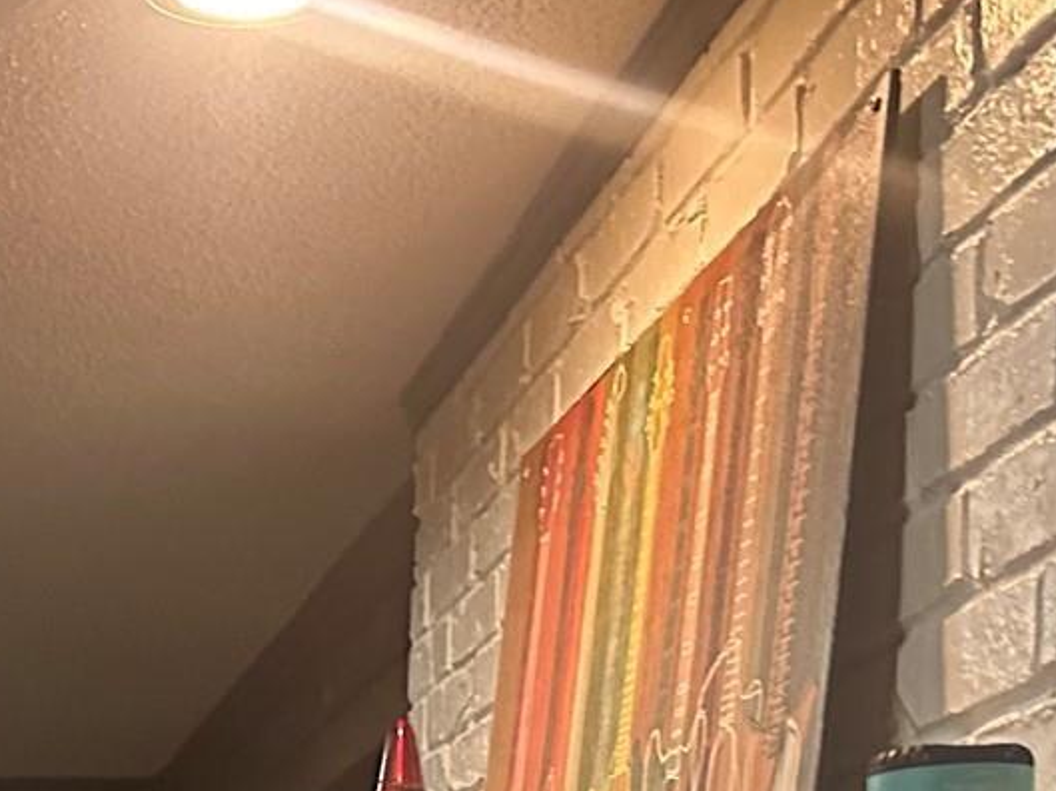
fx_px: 2835
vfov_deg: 14.3
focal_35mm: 93
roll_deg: -1.0
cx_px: -184
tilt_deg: -3.9
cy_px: 1350
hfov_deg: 19.9
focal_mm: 6.86
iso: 800
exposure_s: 1/60
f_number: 1.78
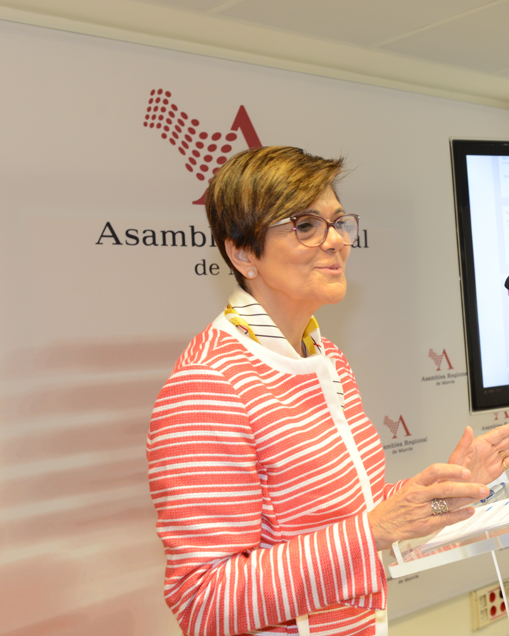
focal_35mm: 50
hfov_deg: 29.8
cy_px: 322
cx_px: 379
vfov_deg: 37.3
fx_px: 941
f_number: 5
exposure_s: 1/60
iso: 800
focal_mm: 35
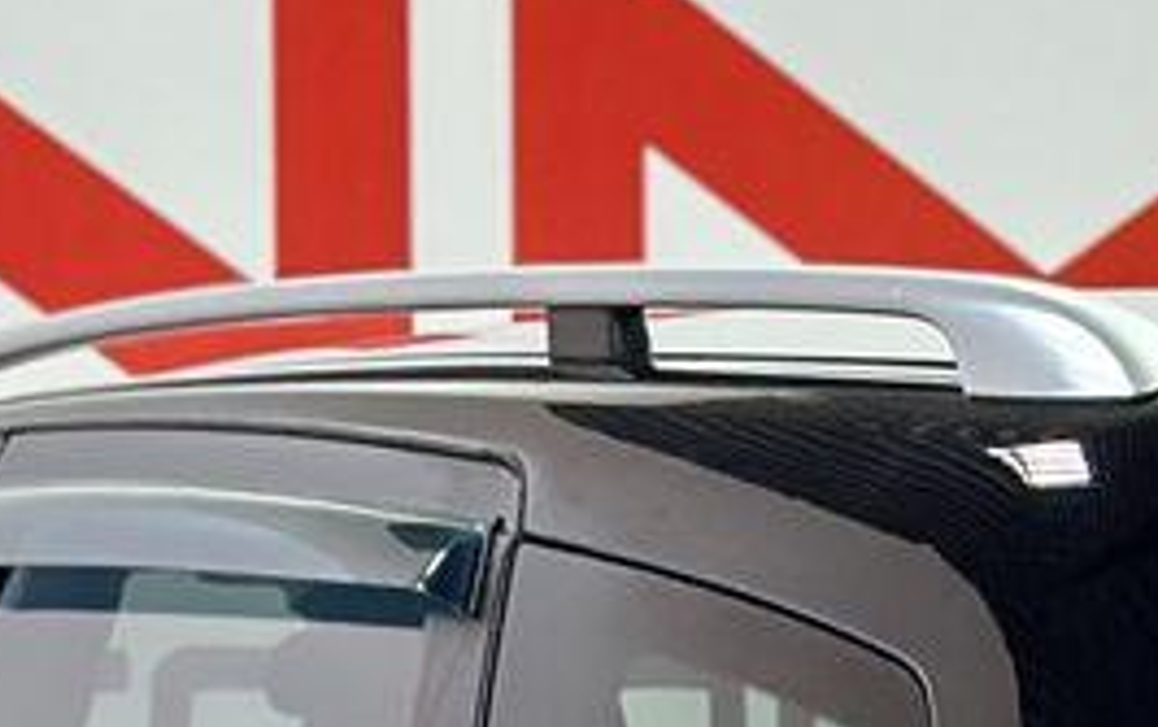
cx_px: 1254
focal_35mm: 275
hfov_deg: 7.6
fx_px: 8690
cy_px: 1489
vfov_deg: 4.7
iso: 100
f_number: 1.78
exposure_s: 1/100
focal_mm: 6.86
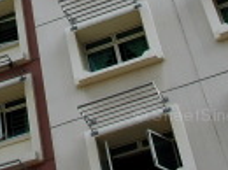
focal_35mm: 122
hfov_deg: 15.3
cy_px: -99
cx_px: -86
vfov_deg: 11.5
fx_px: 802
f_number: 7.1
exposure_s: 1/400
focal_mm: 20
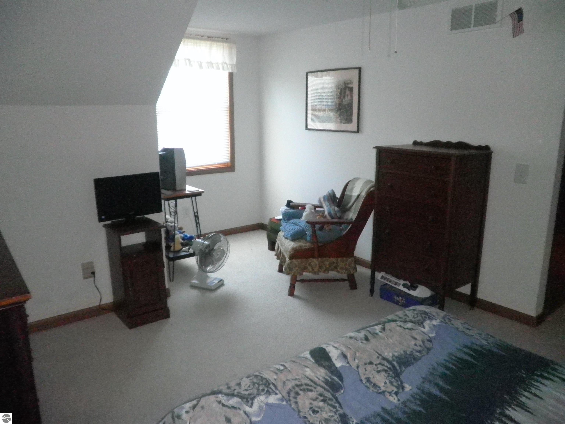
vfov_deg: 53.1
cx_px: 282
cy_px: 212
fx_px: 424
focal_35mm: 26
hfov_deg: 67.3
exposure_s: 1/50
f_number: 2.6
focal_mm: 4.65
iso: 800
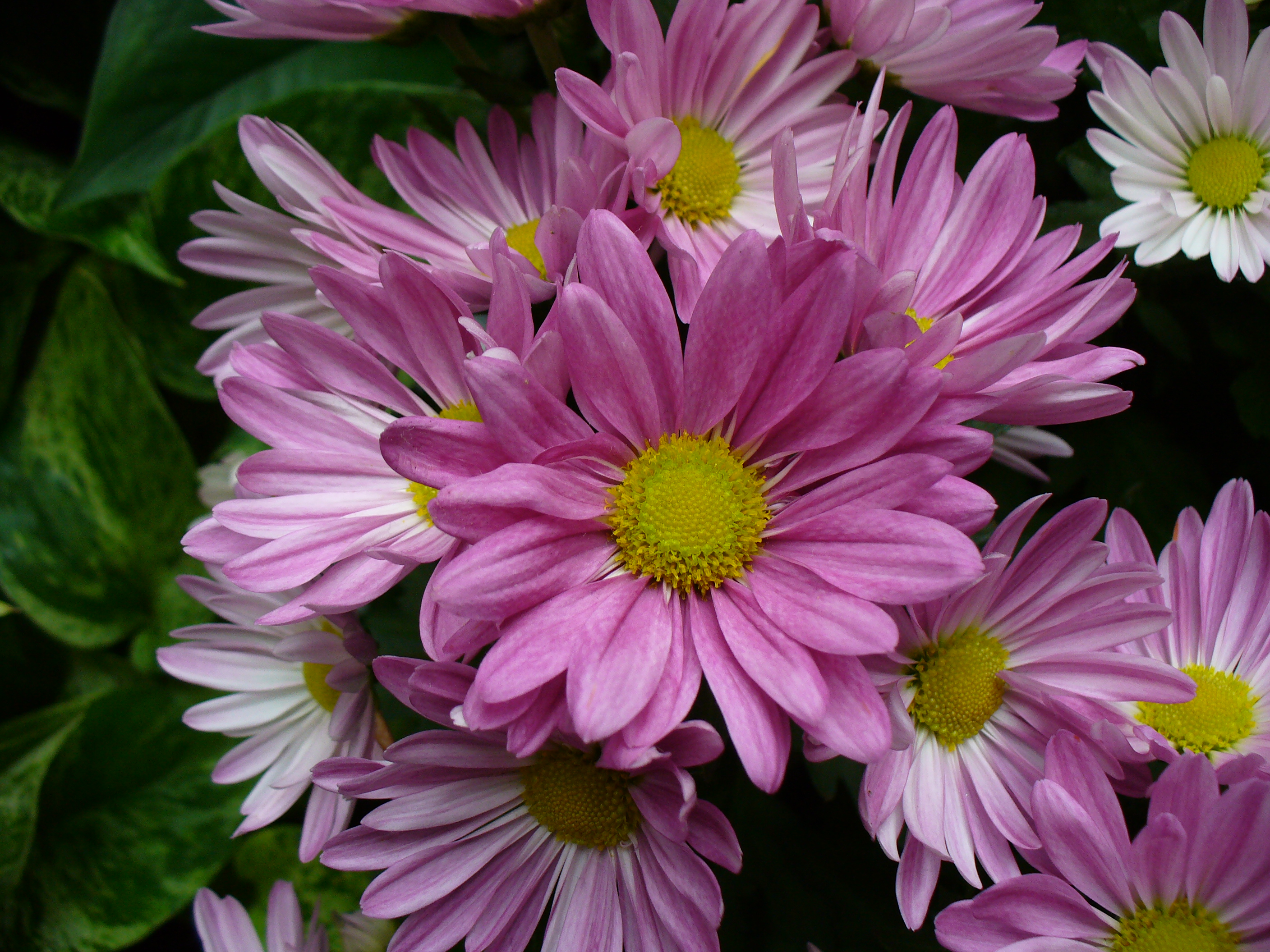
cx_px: 635
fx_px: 1357
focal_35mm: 37
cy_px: 476
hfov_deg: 50.1
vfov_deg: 38.7
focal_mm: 6.1
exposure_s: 1/50
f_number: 2.8
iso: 100
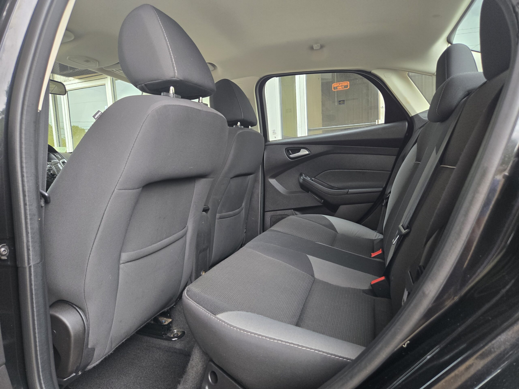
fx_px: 345
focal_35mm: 23
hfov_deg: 73.9
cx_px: 260
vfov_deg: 58.9
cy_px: 194
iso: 160
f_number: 1.8
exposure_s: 1/180
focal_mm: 5.4
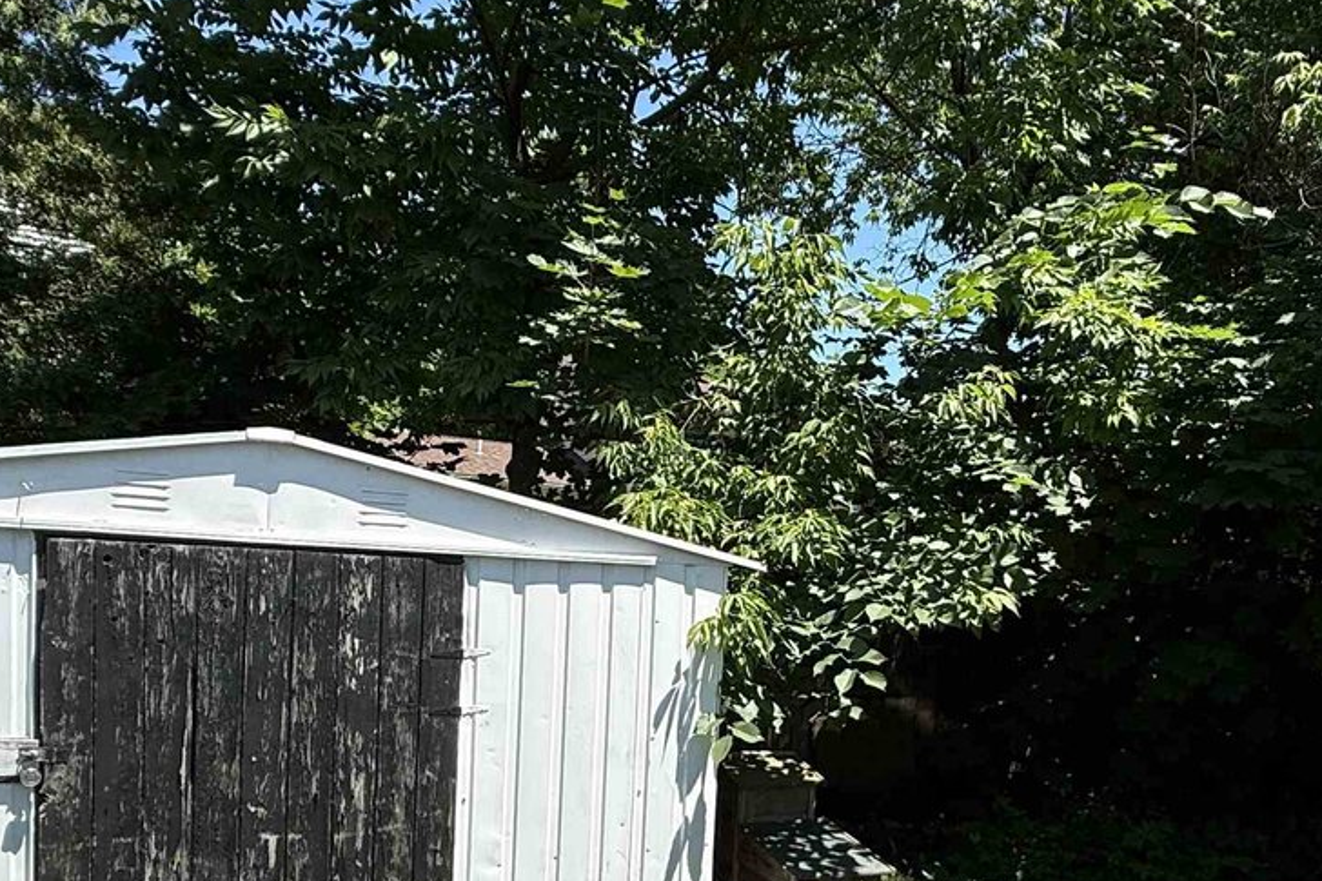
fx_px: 1175
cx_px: 830
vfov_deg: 40.0
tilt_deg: -2.8
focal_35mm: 32
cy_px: 656
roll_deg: -3.7
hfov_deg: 58.0
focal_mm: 2.22
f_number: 2.2
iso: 50
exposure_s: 1/830
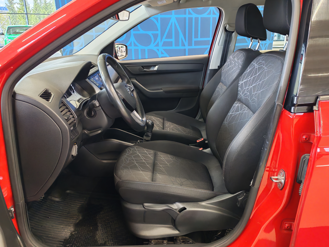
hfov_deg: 60.0
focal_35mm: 30
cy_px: 124
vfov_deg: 46.8
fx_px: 285
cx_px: 164
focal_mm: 6.12
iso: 601
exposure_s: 1/100
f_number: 1.9
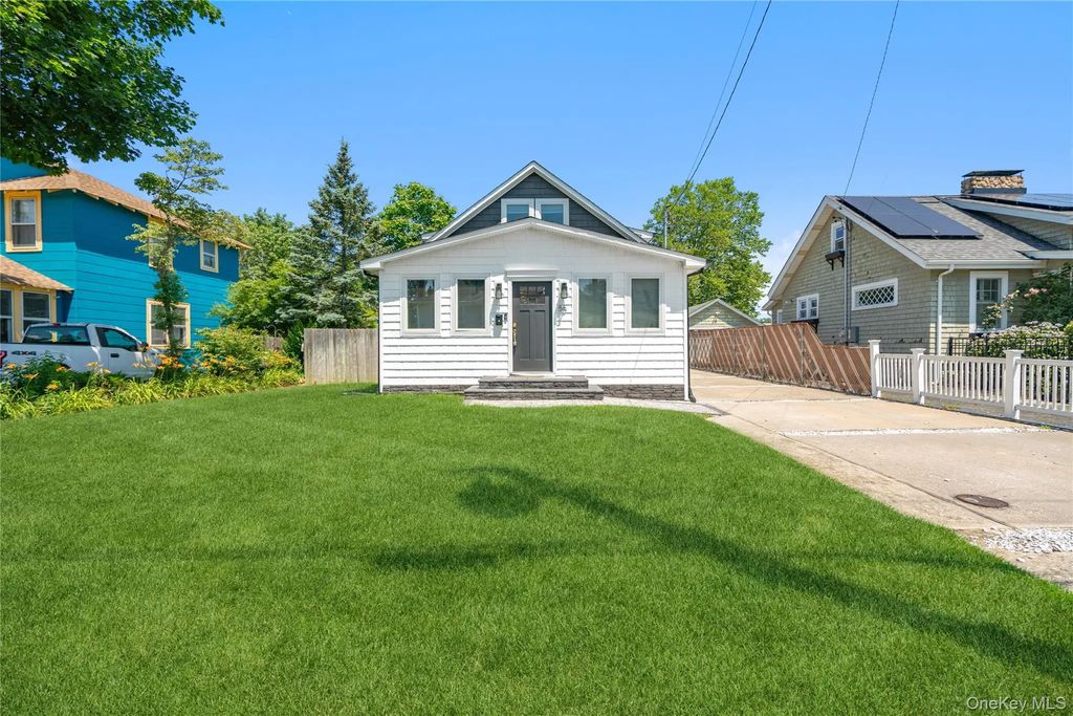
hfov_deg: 96.7
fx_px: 477
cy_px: 358
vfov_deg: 73.8
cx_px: 536
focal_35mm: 16
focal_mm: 16
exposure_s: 1/200
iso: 50
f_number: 5.6
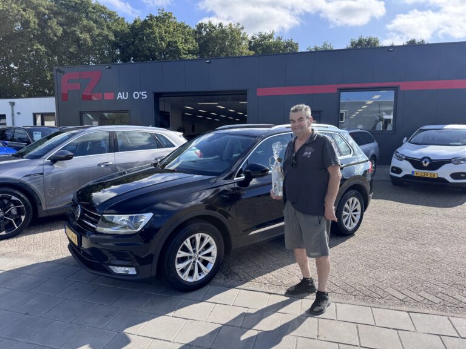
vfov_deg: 56.8
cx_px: 233
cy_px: 174
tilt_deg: -5.9
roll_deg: +0.5
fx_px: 323
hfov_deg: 71.6
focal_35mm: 24
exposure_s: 1/1980
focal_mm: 6.76
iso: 80
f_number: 1.78
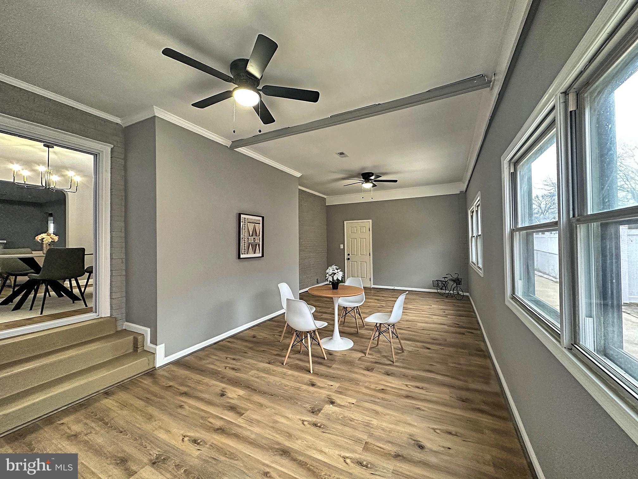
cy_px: 240
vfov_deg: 85.7
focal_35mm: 14
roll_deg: +1.1
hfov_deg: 102.1
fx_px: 258
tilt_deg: +0.4
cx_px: 319
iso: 640
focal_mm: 2.2
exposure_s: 1/60
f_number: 2.2
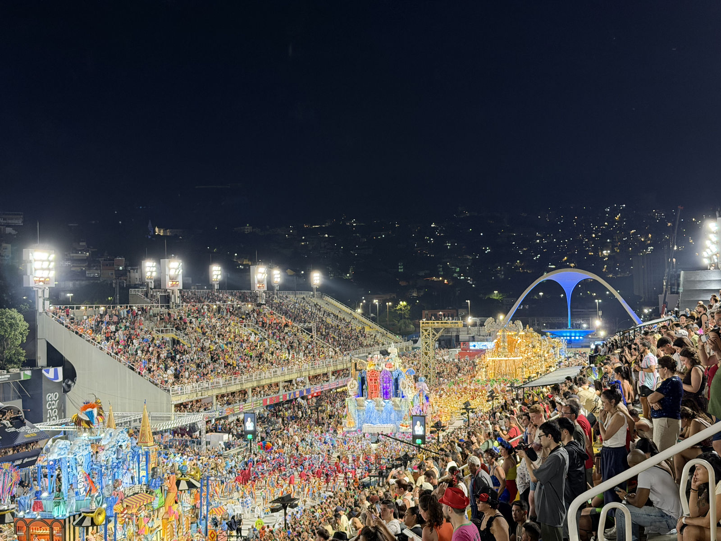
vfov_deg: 30.3
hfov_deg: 39.7
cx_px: 360
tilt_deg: +1.8
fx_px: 1000
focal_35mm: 48
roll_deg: +1.8
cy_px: 270
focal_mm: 6.76
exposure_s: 1/40
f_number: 1.78
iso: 200
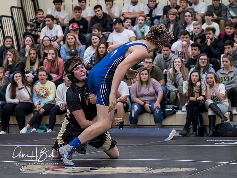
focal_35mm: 142
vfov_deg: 10.5
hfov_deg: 13.9
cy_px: 83
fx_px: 970
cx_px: 113
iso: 1250
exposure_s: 1/1000
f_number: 1.4
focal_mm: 45
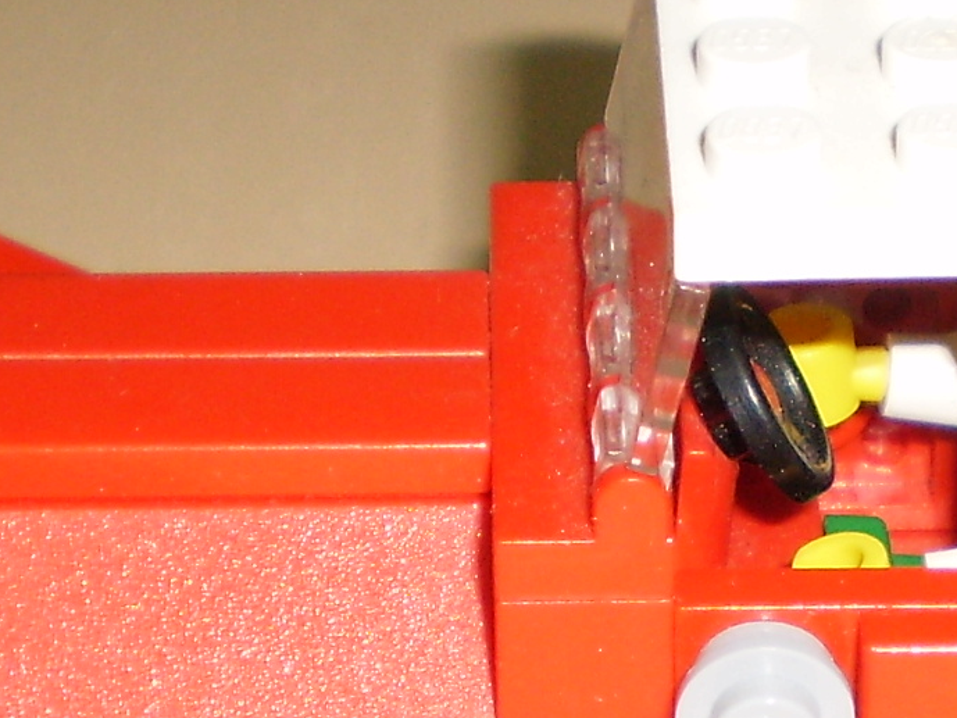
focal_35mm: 156
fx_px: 4314
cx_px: 840
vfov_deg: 9.4
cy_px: 747
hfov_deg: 12.6
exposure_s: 1/30
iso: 125
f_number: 3.5
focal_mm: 7.4
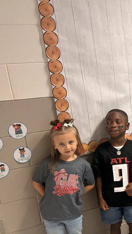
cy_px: 155
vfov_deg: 39.4
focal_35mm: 52
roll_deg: +1.9
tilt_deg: -18.6
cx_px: 198
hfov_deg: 20.0
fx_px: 323
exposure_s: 1/60
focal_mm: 5.96
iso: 250
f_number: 1.6
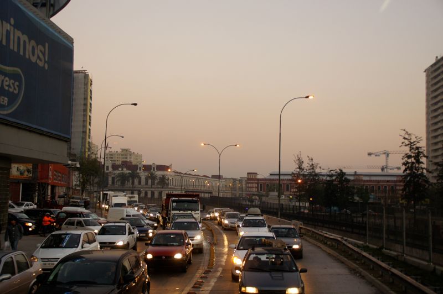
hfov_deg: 46.4
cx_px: 222
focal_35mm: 42
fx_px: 516
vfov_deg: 31.8
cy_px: 147
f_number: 4
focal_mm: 28
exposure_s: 1/50
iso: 400
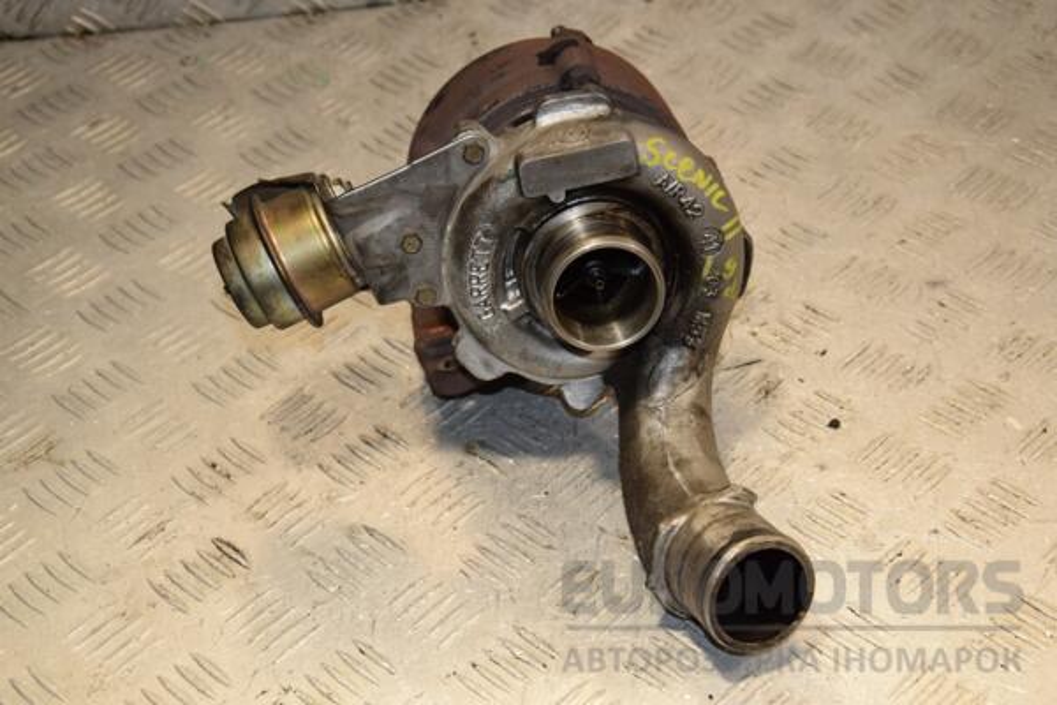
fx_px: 2202
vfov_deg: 18.2
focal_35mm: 75
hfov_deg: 27.0
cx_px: 528
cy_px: 352
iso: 800
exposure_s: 1/200
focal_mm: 50
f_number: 7.1
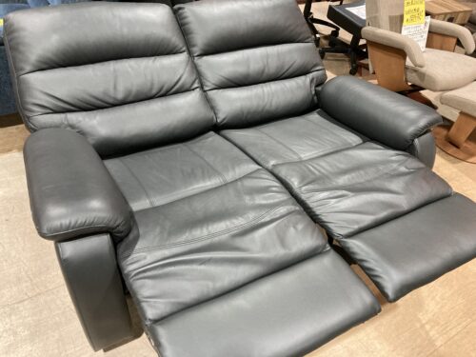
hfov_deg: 63.4
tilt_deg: -42.5
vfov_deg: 49.7
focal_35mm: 28
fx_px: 385
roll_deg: -9.6
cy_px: 178
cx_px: 238
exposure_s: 1/47
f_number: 1.8
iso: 320
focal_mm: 3.99
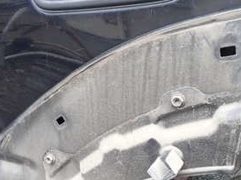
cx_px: 35
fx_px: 376
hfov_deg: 34.1
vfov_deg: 26.3
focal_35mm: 54
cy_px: 154
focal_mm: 4.5
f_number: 2.8
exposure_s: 1/160
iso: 100
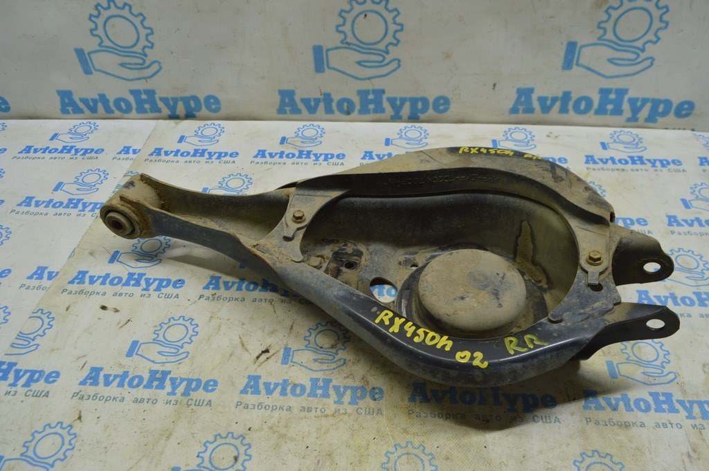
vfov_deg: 43.5
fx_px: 590
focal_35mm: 30
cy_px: 236
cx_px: 354
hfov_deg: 62.0
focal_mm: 20
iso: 400
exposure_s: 1/30
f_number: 5.6
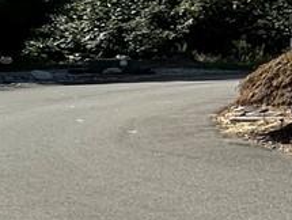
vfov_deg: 14.1
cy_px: 7
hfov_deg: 11.5
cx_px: 857
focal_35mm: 104
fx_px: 879
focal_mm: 2.22
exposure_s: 1/1770
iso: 40
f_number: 2.2
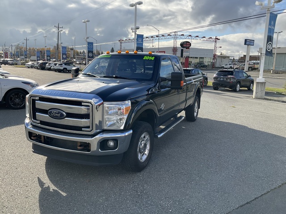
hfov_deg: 61.7
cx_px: 143
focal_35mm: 29
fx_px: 240
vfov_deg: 48.2
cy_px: 107
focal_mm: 3
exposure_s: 1/1342
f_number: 1.8
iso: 25
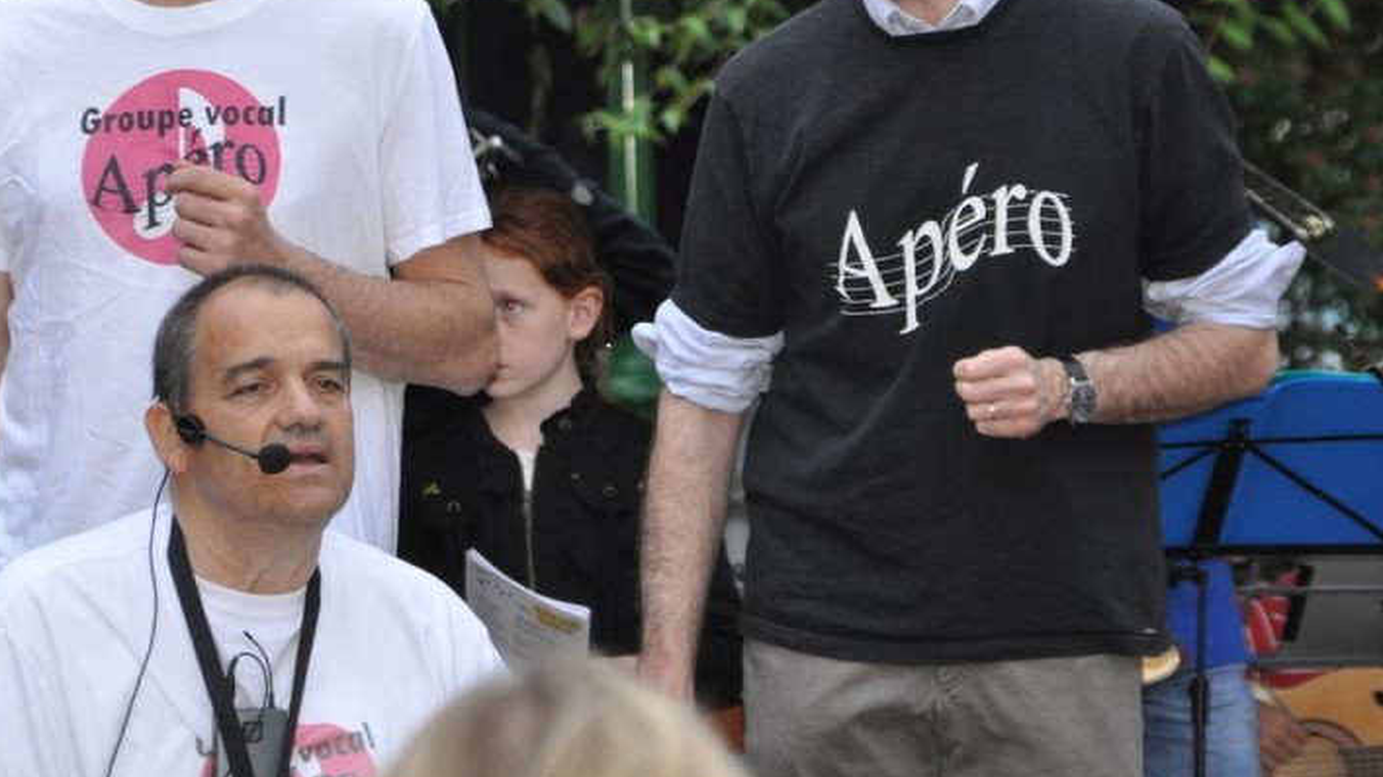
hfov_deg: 6.5
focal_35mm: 330
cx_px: 571
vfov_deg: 3.7
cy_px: 119
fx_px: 12088
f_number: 5.6
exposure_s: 1/60
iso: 800
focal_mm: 145
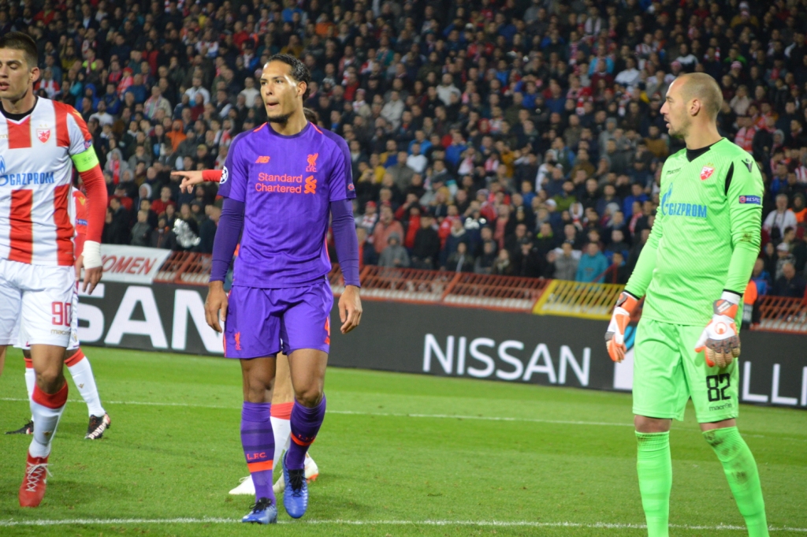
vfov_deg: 5.9
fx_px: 5208
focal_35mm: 232
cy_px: 268
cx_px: 404
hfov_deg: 8.9
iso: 1800
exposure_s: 1/125
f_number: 6
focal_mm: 155
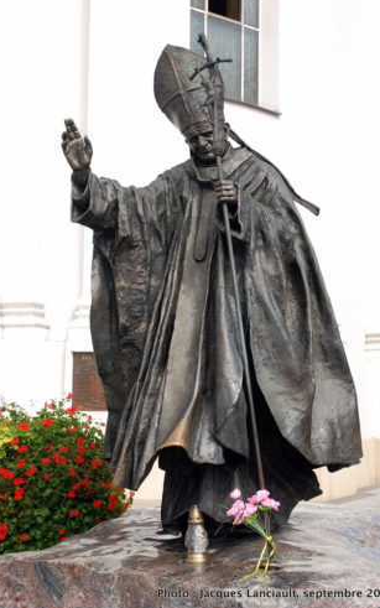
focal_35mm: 53
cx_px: 202
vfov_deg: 38.2
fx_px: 878
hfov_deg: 24.4
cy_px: 302
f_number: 6.3
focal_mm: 34
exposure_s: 1/160
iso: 100
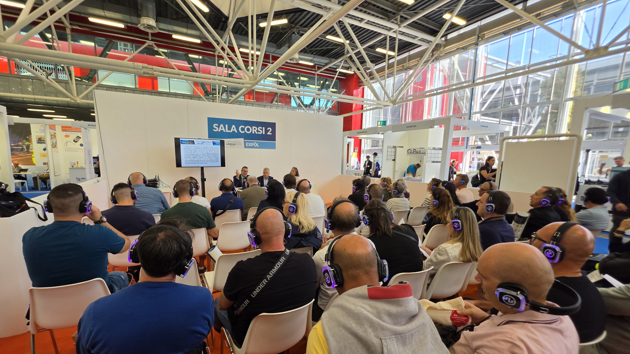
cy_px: 204
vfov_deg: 70.1
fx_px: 251
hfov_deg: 102.9
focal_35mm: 15
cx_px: 300
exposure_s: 1/100
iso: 40
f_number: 1.9
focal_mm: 2.2
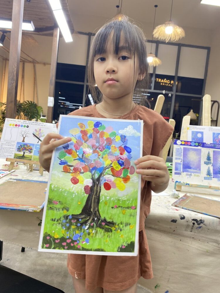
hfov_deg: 53.1
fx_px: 220
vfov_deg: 67.3
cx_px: 110
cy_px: 146
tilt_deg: -3.9
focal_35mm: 26
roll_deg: -5.2
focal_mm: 4.25
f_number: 1.8
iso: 100
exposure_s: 1/100
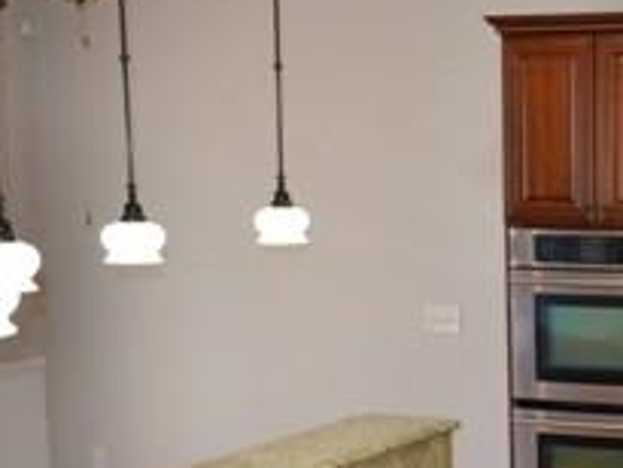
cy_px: 363
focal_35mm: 81
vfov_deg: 18.1
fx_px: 1459
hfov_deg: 22.4
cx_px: 726
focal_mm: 18
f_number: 3.5
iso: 450
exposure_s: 1/60
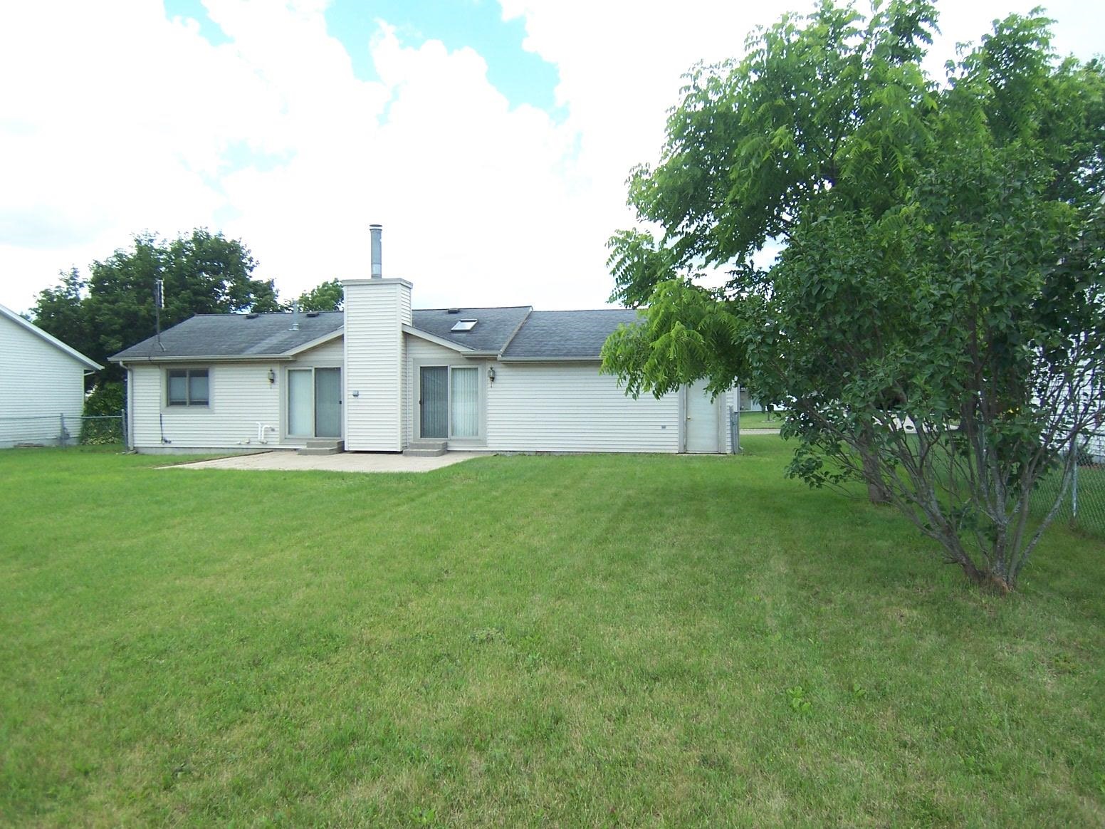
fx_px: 734
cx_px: 552
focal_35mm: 23
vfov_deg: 58.9
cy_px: 414
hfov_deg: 73.9
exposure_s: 1/320
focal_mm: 3.8
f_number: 2.8
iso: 64
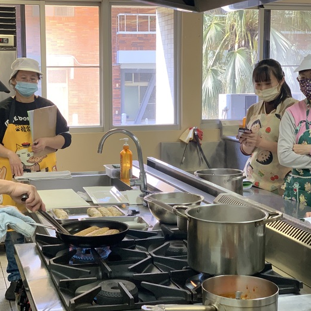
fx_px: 630
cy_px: 156
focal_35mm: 62
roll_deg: +0.0
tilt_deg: -6.0
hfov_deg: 27.6
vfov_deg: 27.7
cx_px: 118
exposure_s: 1/60
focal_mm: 6
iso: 125
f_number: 2.4
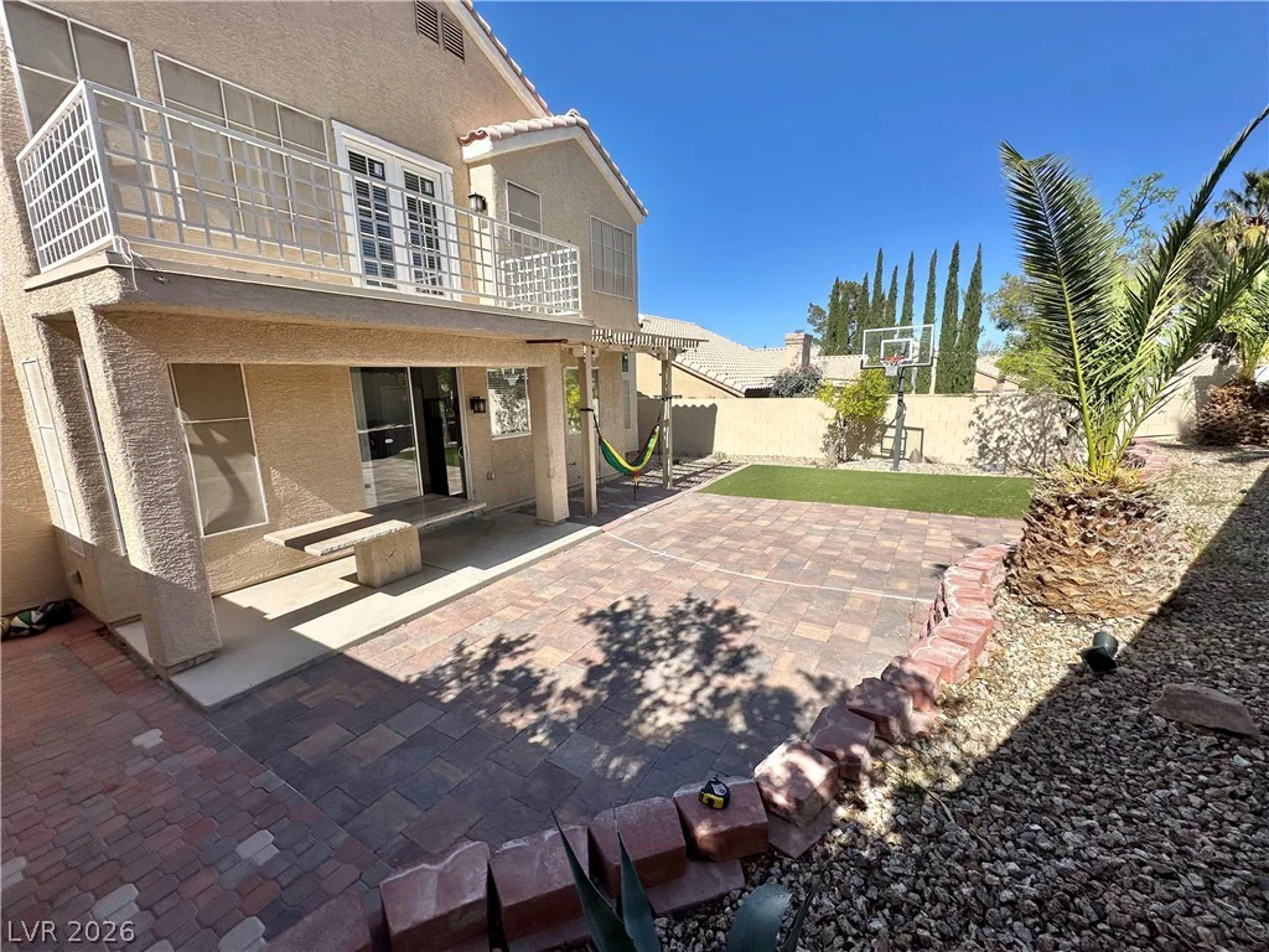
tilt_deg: -11.0
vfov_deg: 85.7
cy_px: 476
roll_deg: +1.2
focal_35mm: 14
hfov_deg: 102.1
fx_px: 513
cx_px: 634
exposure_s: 1/2882
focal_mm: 2.22
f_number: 2.2
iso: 50
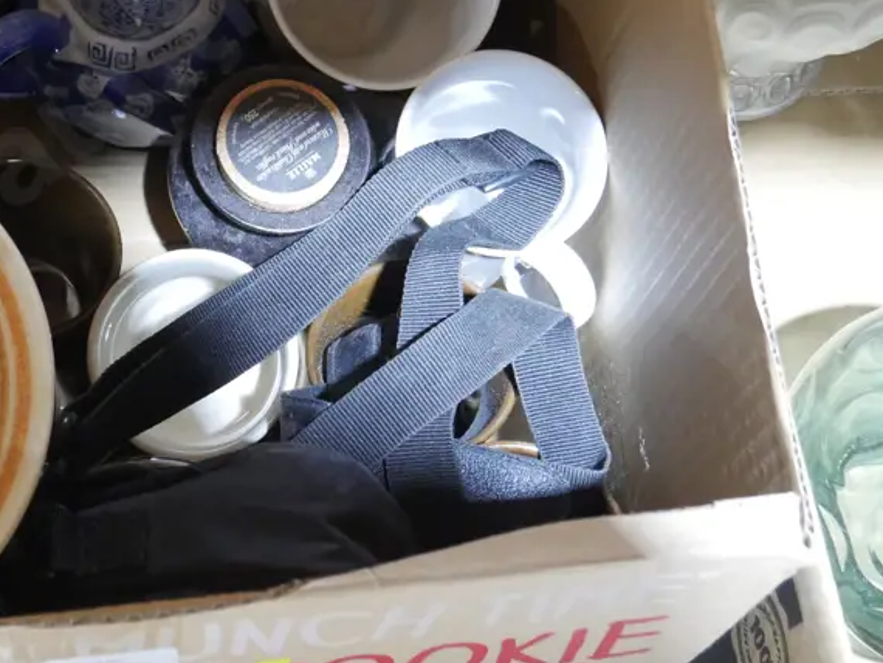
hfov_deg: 24.0
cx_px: 93
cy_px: 108
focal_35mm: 79
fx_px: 2016
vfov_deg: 18.5
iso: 3200
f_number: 4.7
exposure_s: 1/40
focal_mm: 22
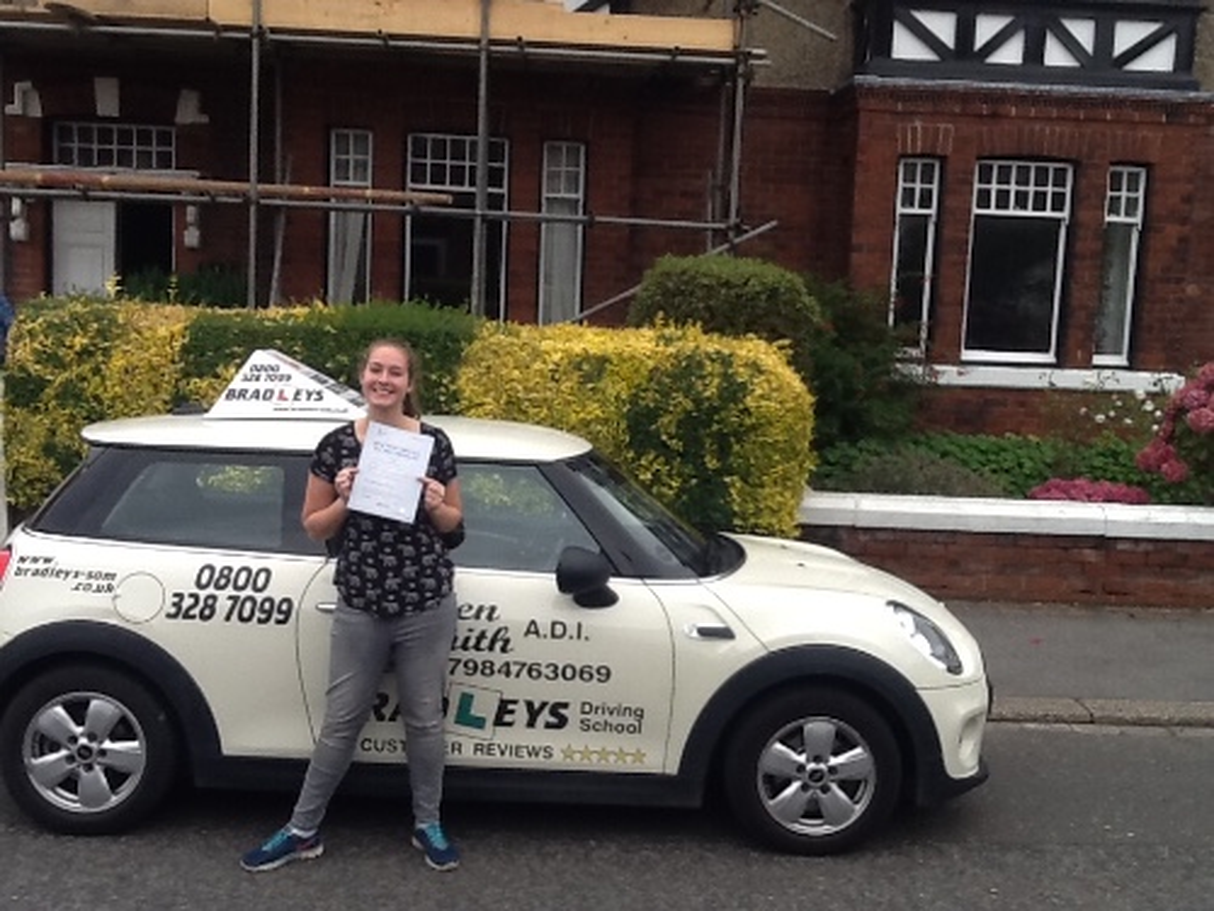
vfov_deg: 32.9
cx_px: 607
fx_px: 1543
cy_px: 456
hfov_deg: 42.9
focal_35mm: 44
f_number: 2.4
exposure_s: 1/167
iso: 40
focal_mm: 2.03
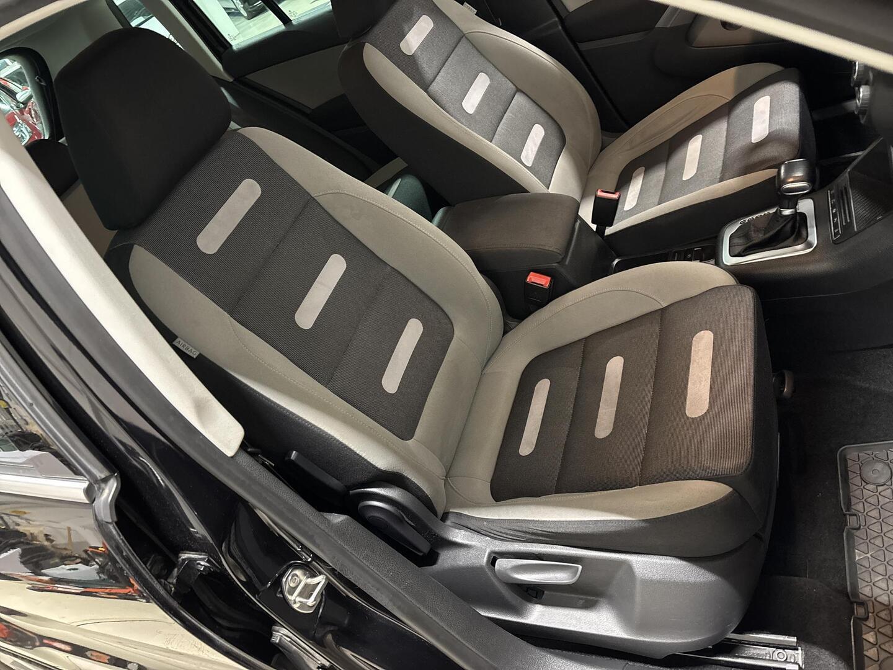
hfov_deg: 67.3
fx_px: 671
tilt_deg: -35.6
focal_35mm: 26
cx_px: 446
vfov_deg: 53.1
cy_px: 335
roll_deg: +35.6
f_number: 1.6
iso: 640
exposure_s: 1/33
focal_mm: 5.96
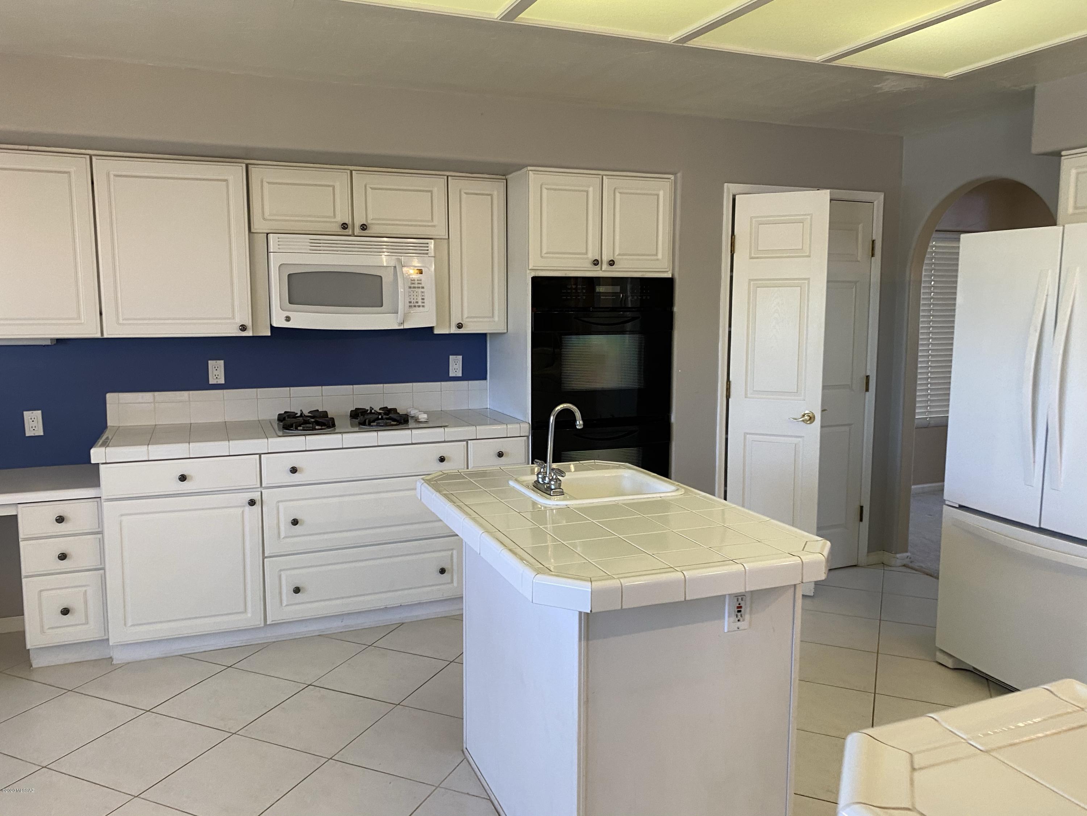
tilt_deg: -8.9
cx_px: 544
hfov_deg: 67.3
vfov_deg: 53.1
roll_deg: -1.0
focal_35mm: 26
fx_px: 816
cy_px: 408
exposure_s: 1/60
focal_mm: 4.25
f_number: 1.8
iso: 125
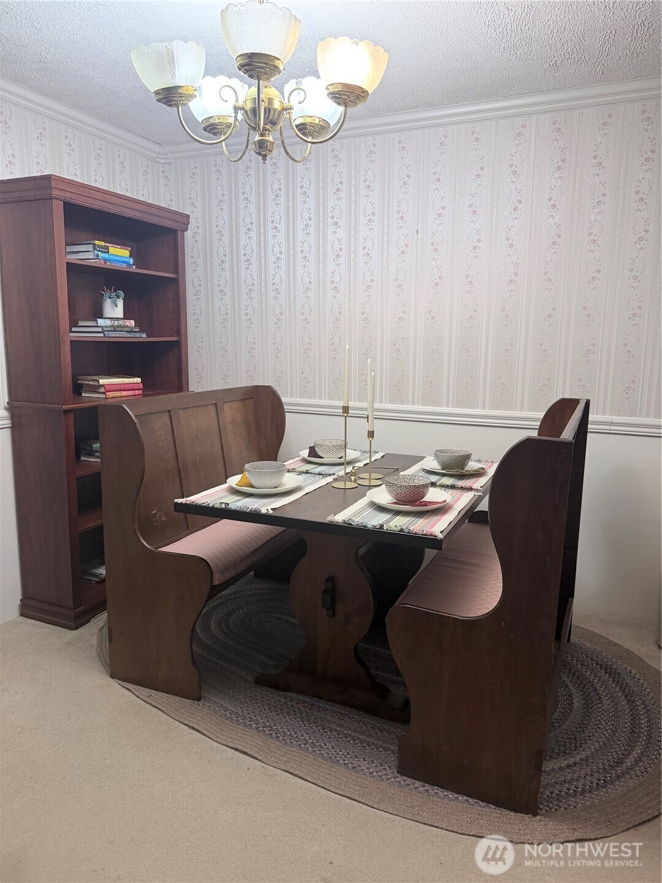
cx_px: 331
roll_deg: +0.4
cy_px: 442
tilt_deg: -9.1
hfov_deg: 56.8
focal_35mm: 24
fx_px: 612
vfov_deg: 71.6
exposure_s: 1/60
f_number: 1.78
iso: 200
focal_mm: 6.76
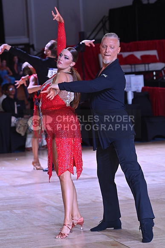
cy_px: 124
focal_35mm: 145
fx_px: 996
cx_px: 82
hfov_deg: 9.5
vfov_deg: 14.2
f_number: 6.3
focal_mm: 145
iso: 1600
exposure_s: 1/200
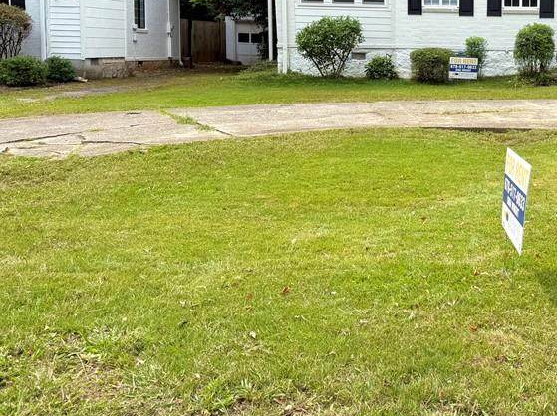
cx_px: 494
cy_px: 164
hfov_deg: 40.0
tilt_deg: -7.7
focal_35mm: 44
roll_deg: +0.3
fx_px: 707
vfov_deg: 32.7
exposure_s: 1/1437
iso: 80
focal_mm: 6.76
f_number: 1.78
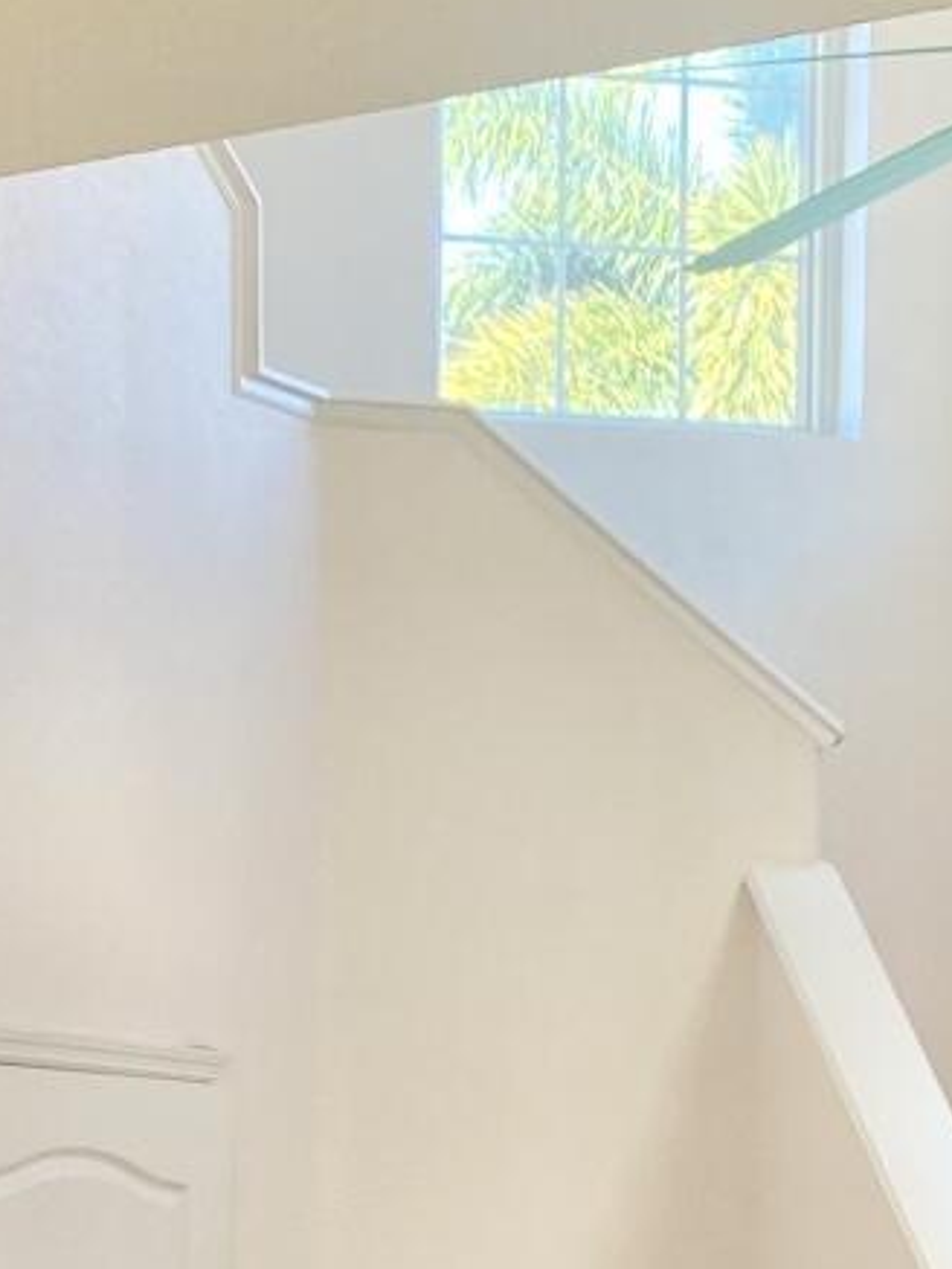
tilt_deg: -1.7
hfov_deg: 12.4
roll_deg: +0.7
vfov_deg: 15.8
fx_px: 4361
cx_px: 305
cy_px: 1626
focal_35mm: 119
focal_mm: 4.25
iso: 64
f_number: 1.8
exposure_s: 1/122
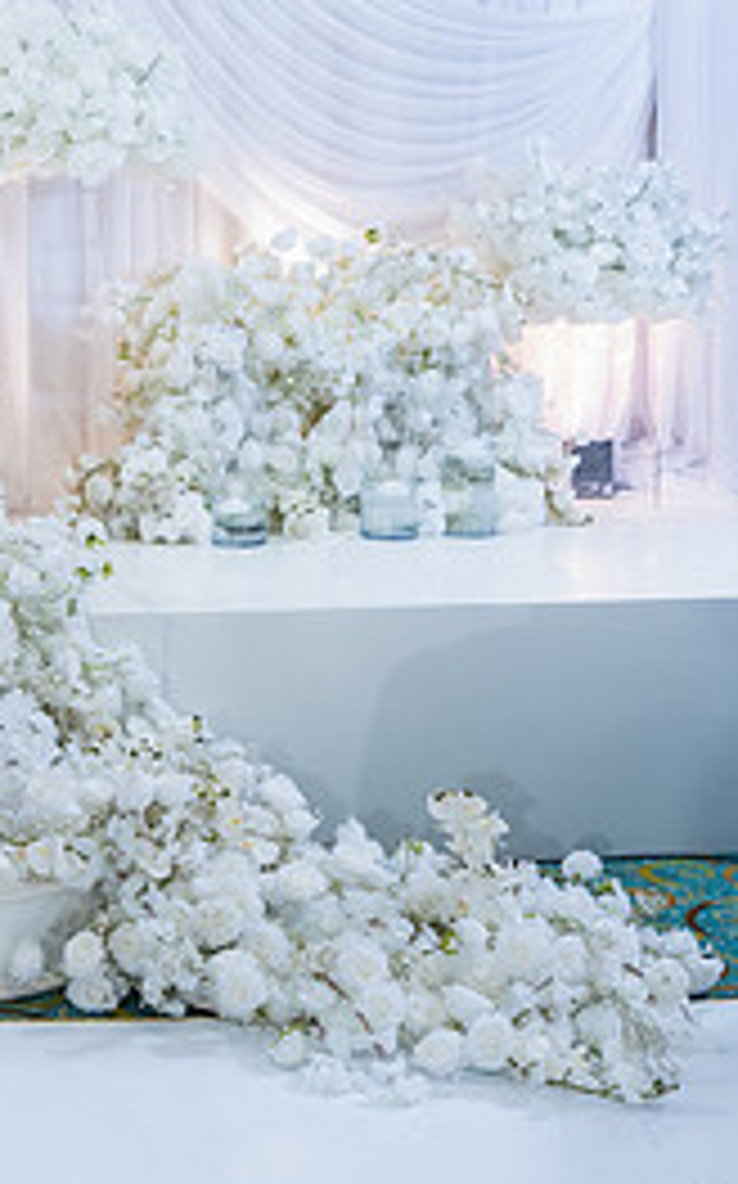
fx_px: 2031
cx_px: -450
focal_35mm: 63
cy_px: 389
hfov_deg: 17.8
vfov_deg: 32.2
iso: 800
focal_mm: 28
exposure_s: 1/160
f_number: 3.2
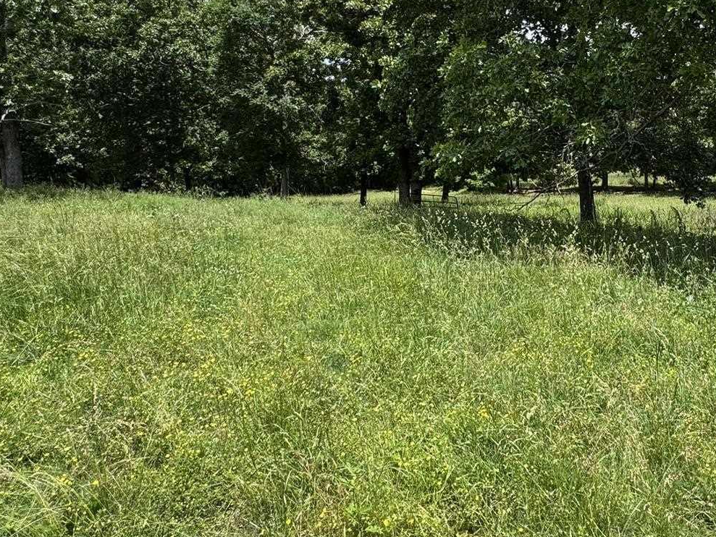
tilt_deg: -1.7
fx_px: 600
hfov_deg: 59.8
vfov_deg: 46.8
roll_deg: -0.7
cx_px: 494
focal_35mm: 29
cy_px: 145
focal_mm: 2.22
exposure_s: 1/641
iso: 50
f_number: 2.2
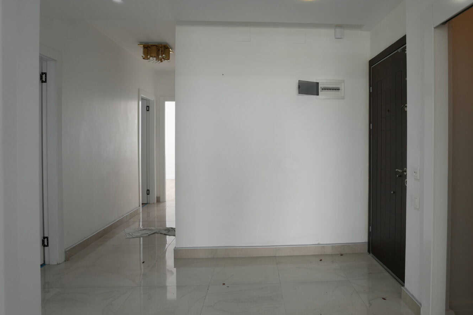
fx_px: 342
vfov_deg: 49.5
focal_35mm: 26
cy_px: 143
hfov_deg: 68.5
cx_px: 290
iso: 400
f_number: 4
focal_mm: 17
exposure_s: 1/160
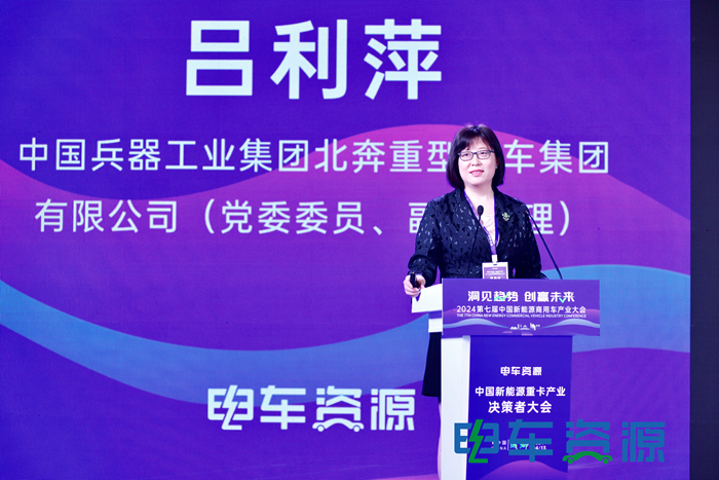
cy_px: 240
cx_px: 360
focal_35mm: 125
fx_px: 2497
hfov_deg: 16.4
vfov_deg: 11.0
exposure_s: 1/160
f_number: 3.5
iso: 400
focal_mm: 125
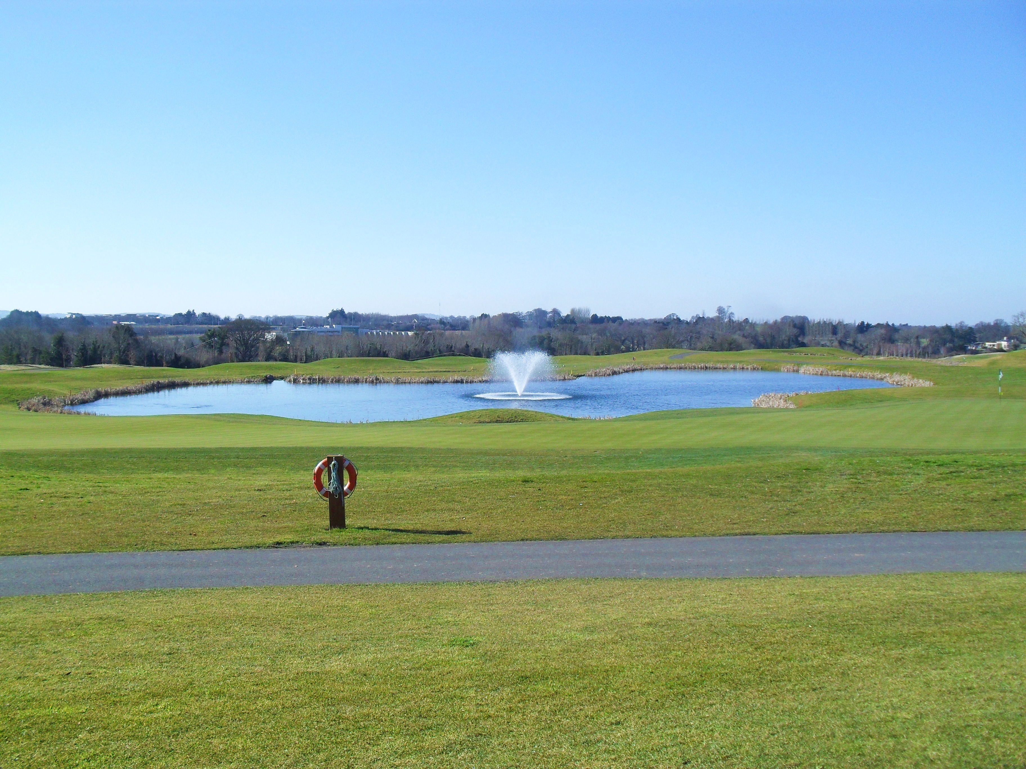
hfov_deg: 52.6
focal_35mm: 35
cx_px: 513
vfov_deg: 40.7
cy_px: 384
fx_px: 1037
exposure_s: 1/180
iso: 100
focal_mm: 6.3
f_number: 8.4
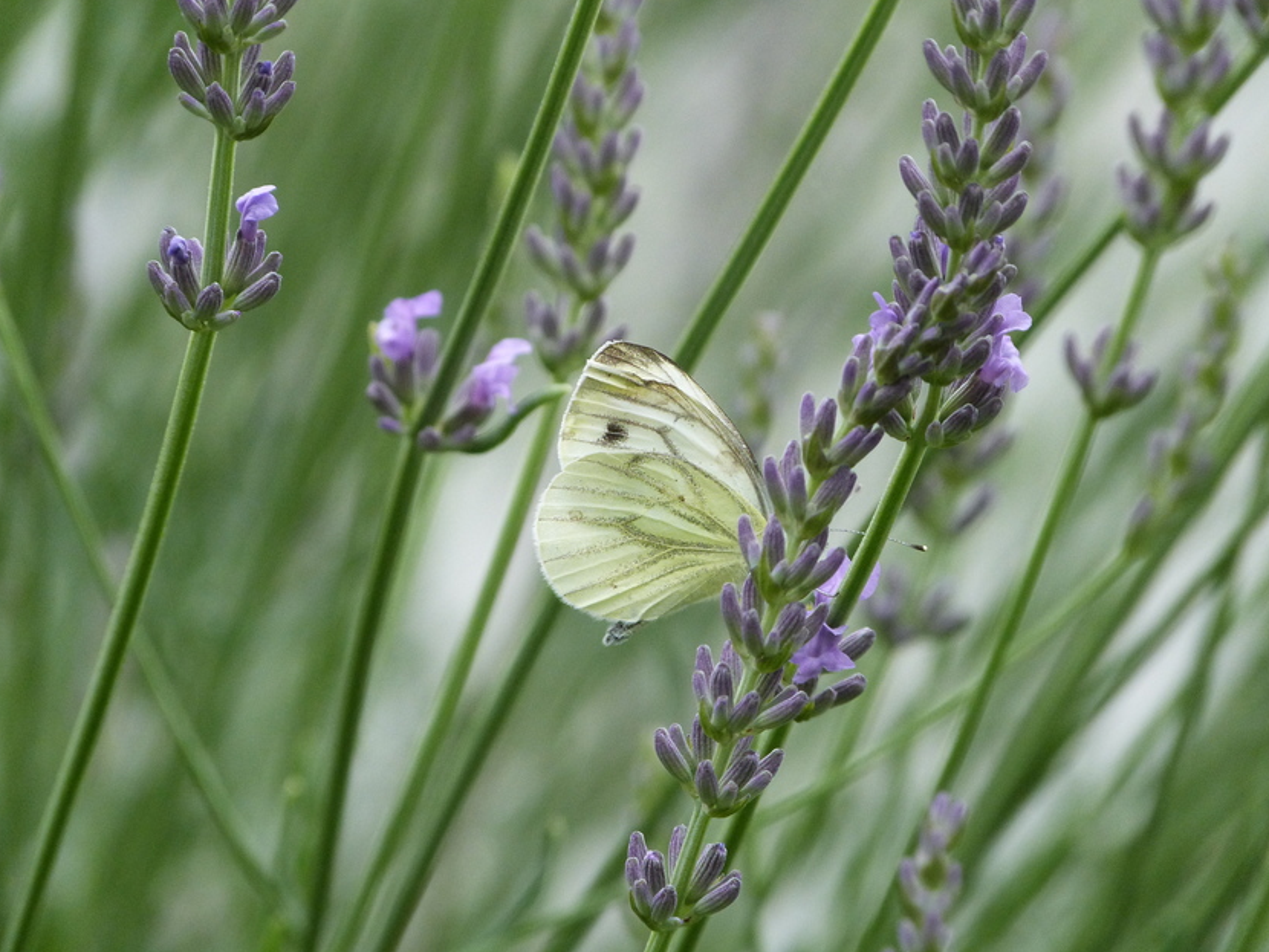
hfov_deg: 4.8
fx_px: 15071
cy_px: 478
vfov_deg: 3.6
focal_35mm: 411
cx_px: 632
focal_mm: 71.6
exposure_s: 1/200
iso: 320
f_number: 4.2
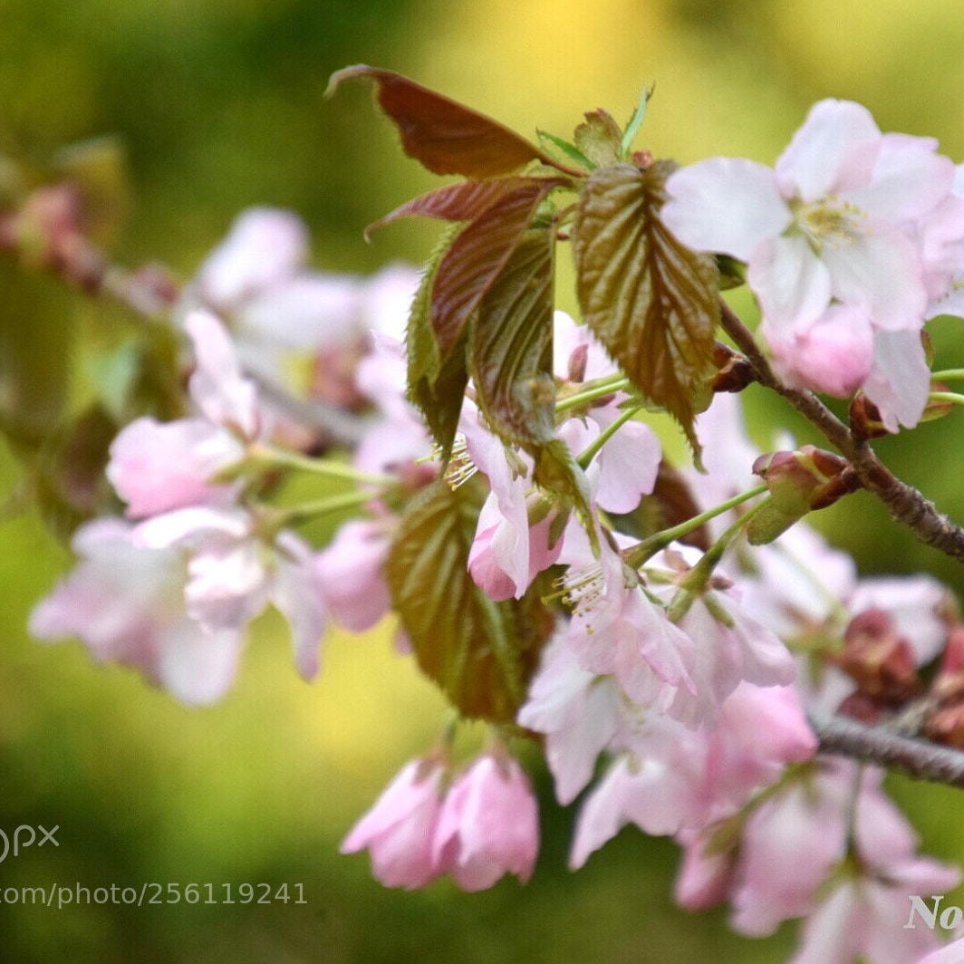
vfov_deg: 3.0
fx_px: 18116
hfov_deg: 3.0
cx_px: 559
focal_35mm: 575
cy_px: 482
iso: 1000
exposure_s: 1/800
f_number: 6.3
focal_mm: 300
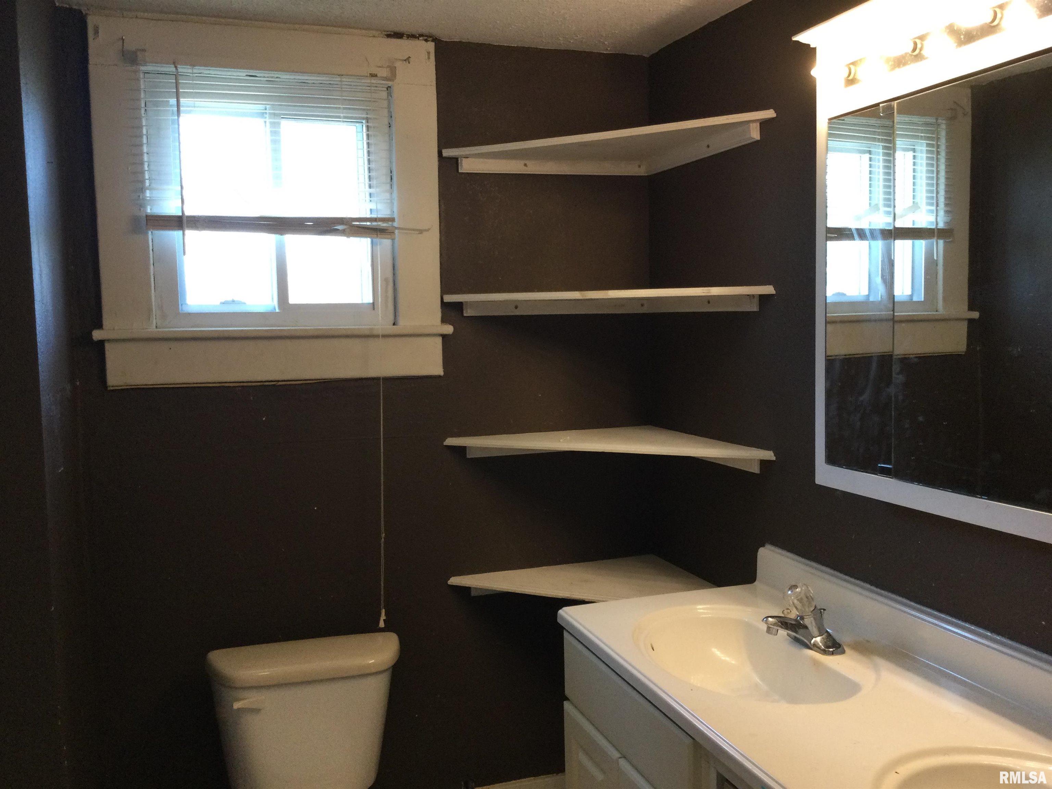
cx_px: 526
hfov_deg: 58.4
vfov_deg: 45.4
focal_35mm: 31
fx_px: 942
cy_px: 394
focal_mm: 3.3
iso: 80
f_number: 2.4
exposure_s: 1/30
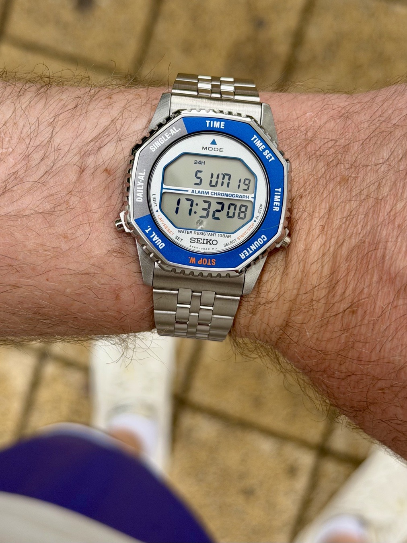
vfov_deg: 39.7
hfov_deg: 30.3
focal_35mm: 48
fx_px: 753
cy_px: 272
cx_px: 204
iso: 50
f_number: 1.78
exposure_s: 1/148
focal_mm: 6.76
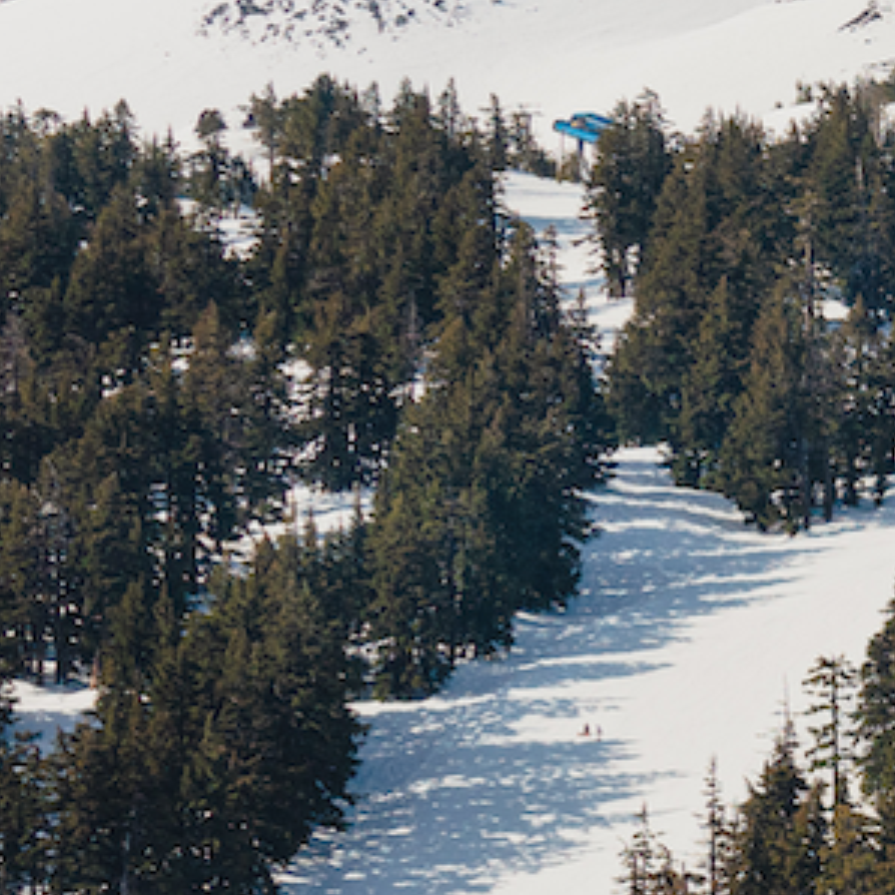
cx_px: 1610
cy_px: 761
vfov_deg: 4.5
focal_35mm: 385
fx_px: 11262
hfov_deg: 4.5
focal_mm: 75
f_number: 7.1
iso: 640
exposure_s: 1/1600
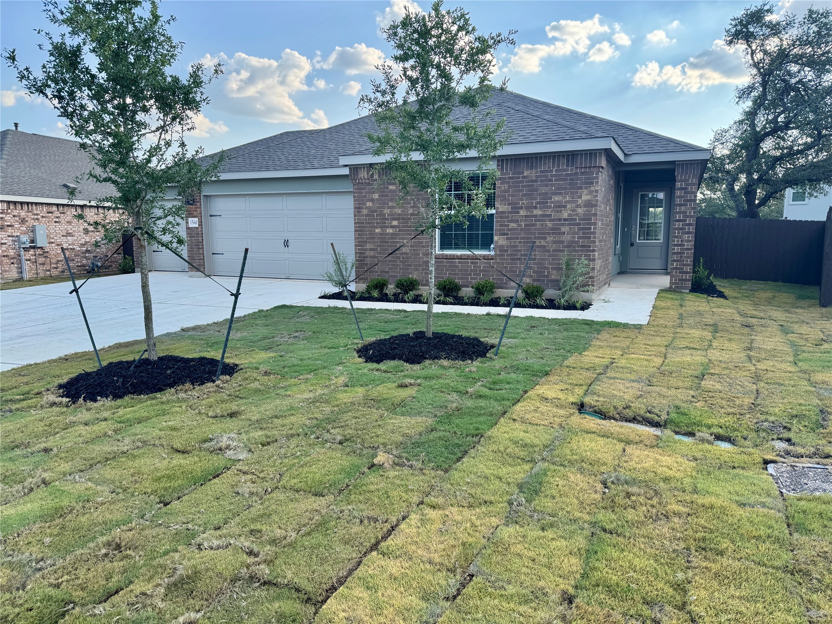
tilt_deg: -8.3
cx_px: 416
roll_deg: -0.7
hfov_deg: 71.6
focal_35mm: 24
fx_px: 577
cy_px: 312
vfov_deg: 56.8
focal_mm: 6.76
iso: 80
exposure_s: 1/938
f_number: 1.78
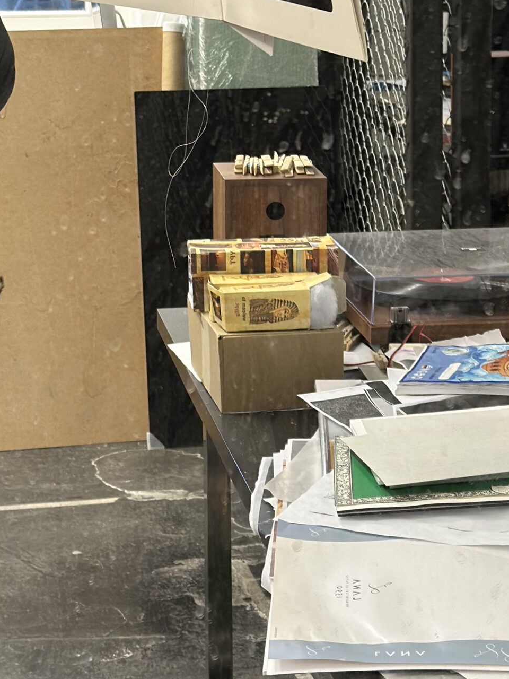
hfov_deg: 15.4
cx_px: 185
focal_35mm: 96
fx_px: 1882
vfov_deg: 20.2
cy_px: 114
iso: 125
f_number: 1.78
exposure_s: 1/50
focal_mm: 6.86
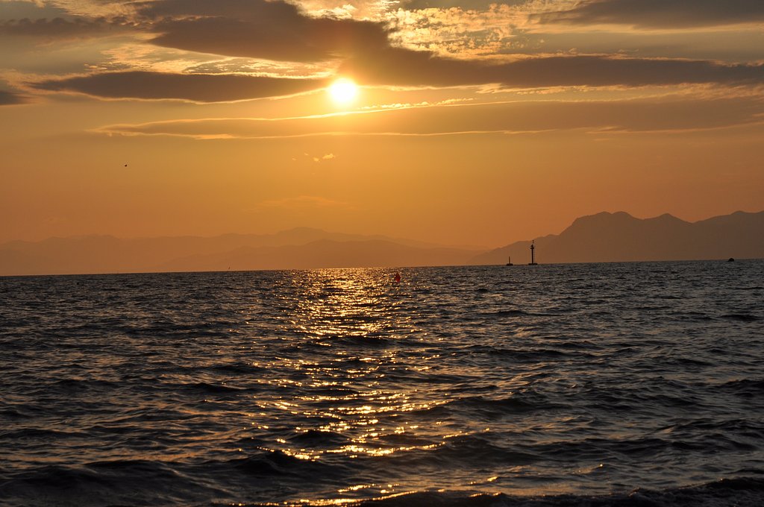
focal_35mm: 105
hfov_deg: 19.5
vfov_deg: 13.0
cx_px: 382
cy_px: 254
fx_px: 2225
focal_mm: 70
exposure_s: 1/1600
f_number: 10
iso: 200
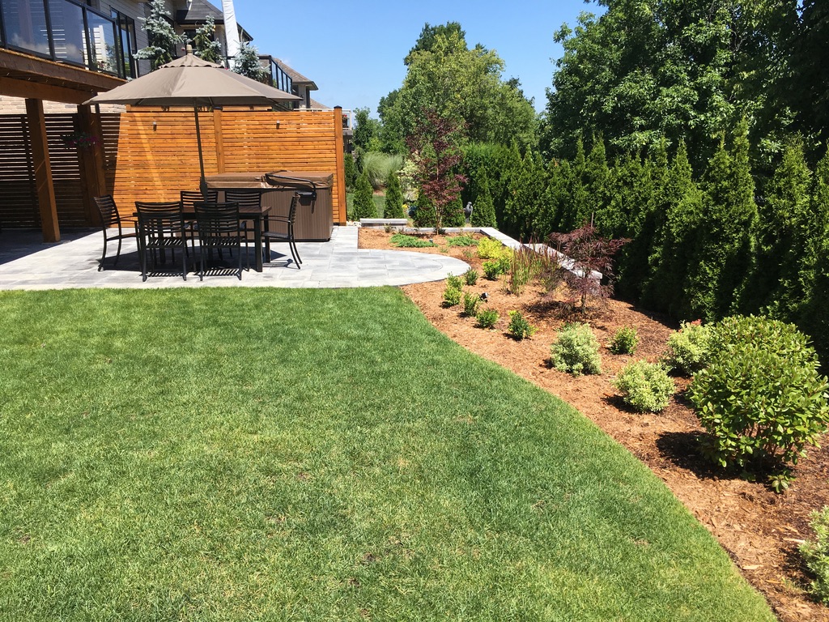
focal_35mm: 29
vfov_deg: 48.2
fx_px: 695
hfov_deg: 61.7
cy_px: 311
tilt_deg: -15.0
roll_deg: +1.0
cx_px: 414
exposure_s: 1/1148
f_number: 2.2
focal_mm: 4.15
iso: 25
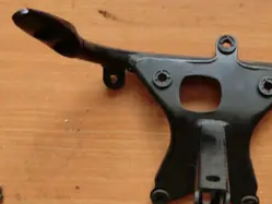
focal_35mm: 52
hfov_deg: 35.9
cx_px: 206
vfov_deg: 27.8
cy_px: 141
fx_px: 409
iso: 64
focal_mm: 4.9
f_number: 3.2
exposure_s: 1/60
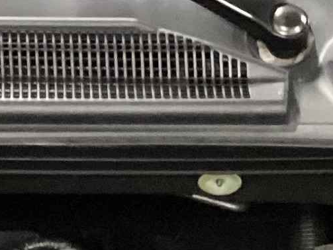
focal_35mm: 201
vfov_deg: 7.3
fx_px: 1935
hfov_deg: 9.8
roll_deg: +0.9
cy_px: 396
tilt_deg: -34.5
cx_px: 92
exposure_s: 1/20
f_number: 2.4
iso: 640
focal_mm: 3.3
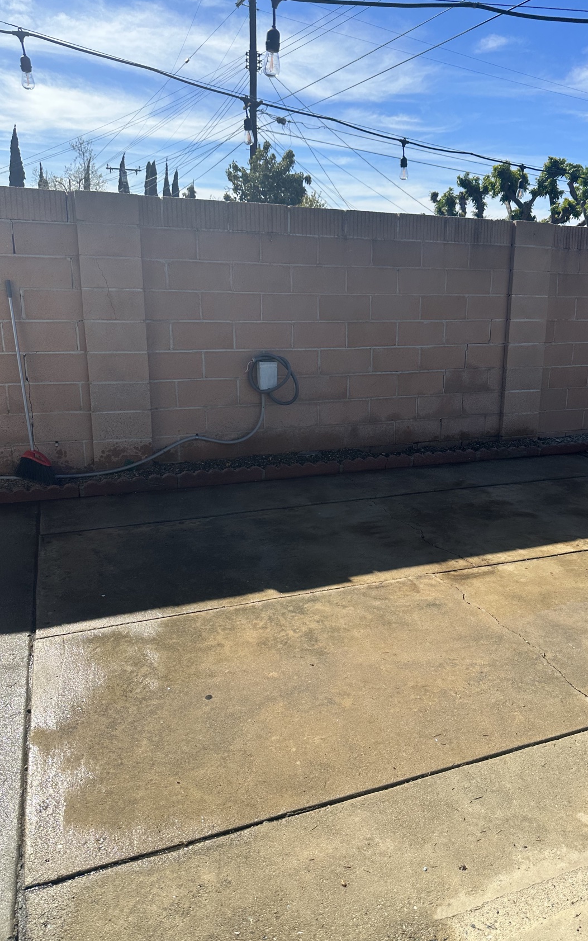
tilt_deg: -17.8
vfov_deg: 70.4
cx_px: 342
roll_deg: -1.3
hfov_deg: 47.4
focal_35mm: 26
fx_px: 667
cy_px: 473
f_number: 1.78
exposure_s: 1/4545
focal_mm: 6.86
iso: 80
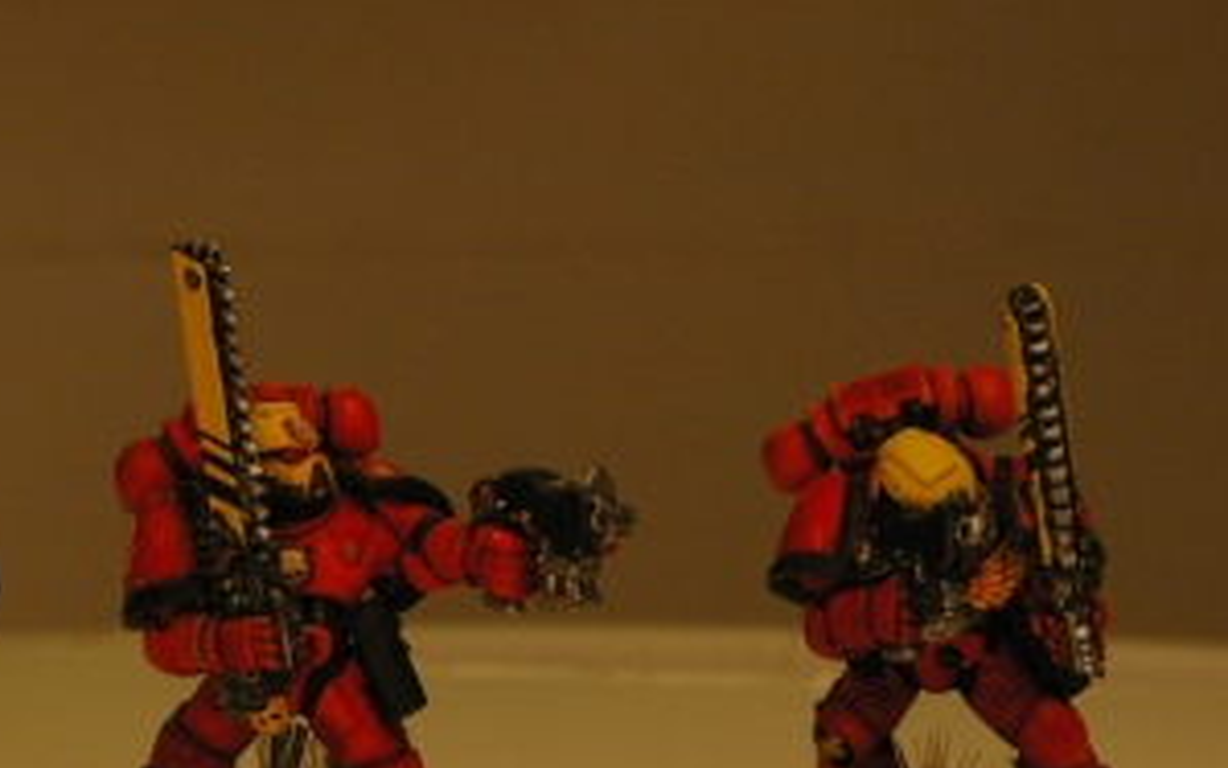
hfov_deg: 18.8
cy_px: 402
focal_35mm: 110
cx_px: 329
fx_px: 3682
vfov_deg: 11.9
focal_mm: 48
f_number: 13
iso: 1600
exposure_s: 1/1000
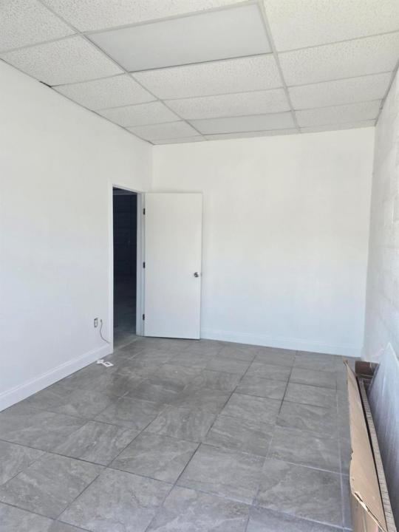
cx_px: 200
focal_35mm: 23
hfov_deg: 58.9
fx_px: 353
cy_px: 266
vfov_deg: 73.9
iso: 32
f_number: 1.7
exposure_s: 1/120
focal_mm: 6.3
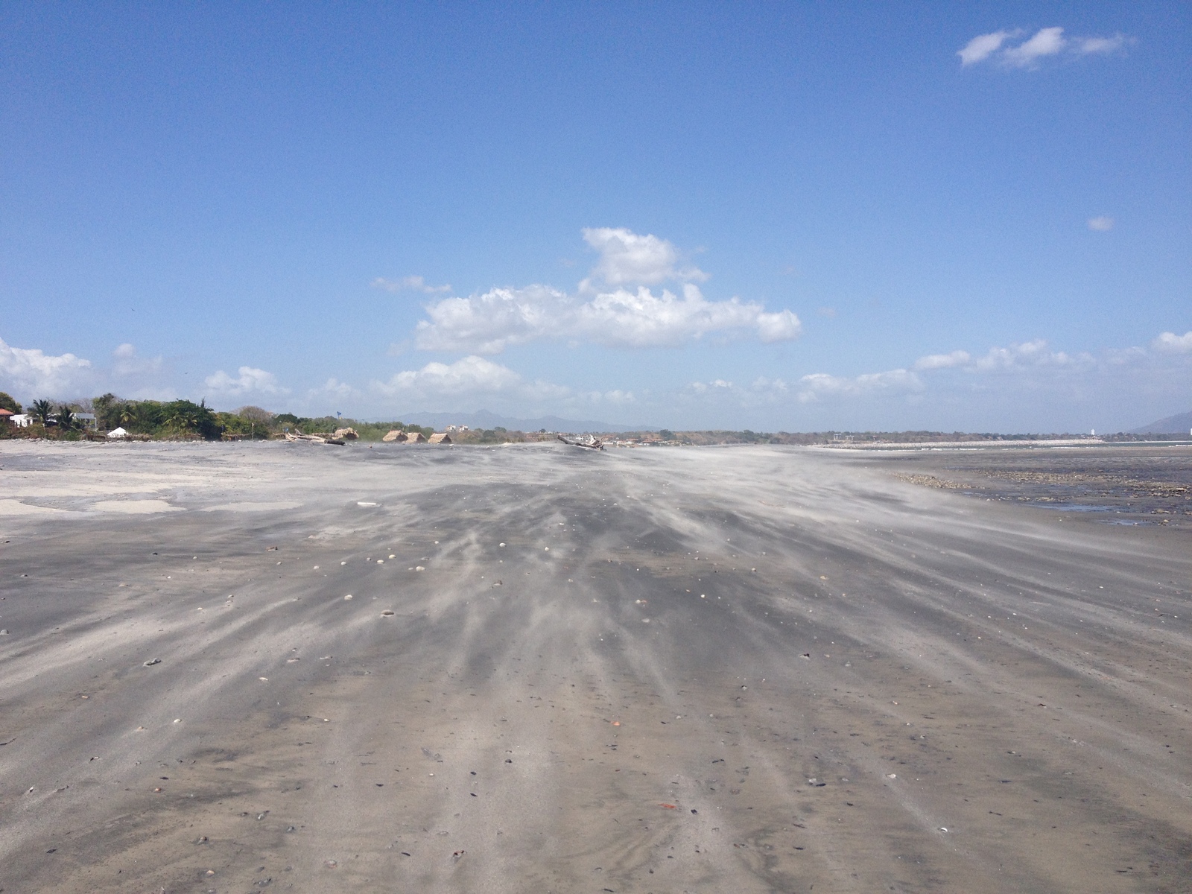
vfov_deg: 40.7
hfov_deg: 52.6
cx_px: 596
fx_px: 1205
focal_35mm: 35
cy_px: 447
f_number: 2.4
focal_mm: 4.28
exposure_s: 1/2762
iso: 50
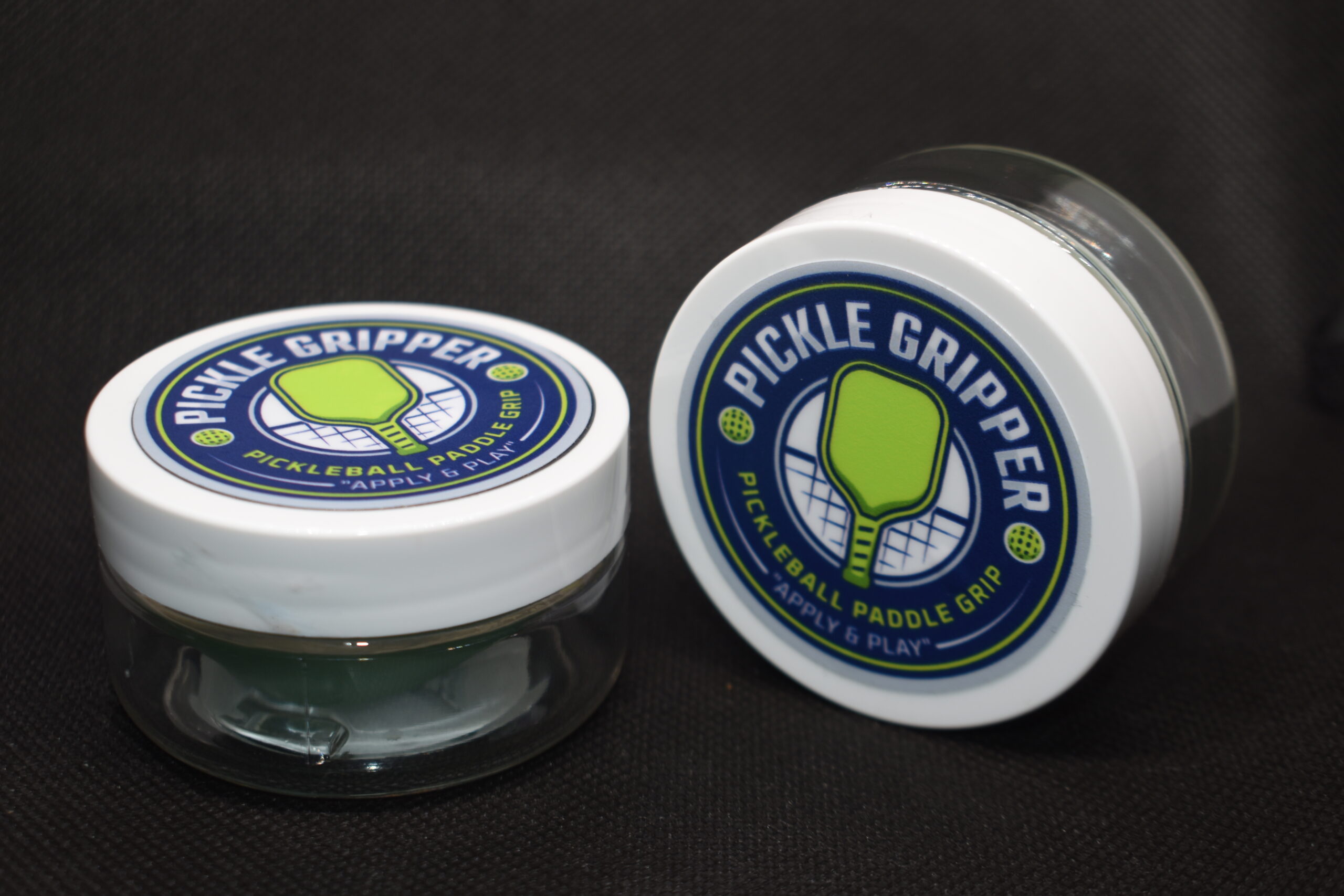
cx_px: 672
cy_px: 448
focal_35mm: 57
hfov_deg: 35.1
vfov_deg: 23.8
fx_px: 2128
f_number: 5.6
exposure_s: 1/30
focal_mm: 38
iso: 140
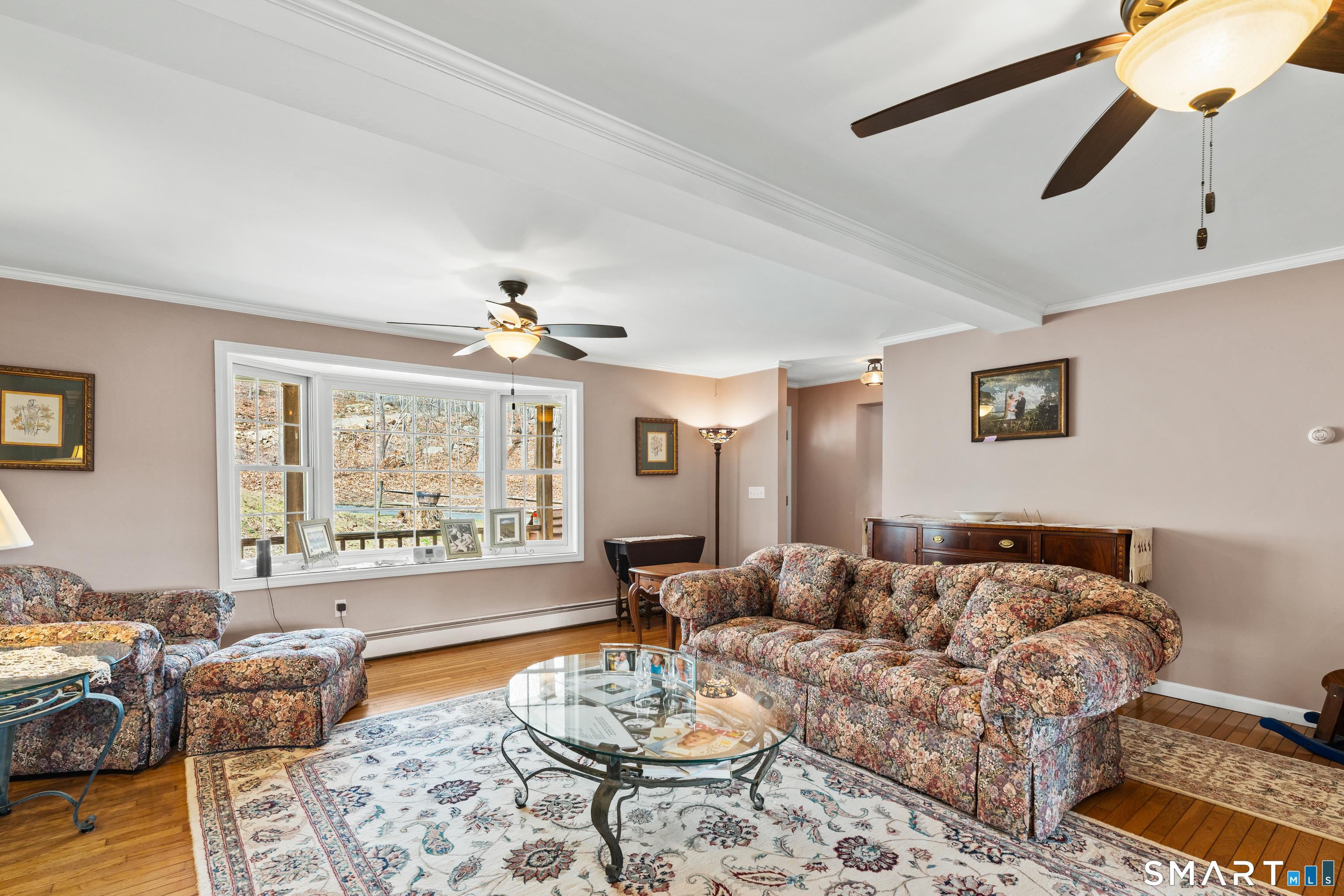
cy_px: 448
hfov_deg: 96.7
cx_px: 672
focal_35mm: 16
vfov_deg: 73.7
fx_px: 597
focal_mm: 16
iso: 400
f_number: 5.6
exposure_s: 1/5
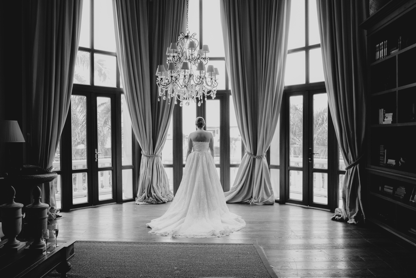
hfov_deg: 63.6
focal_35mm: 29
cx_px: 208
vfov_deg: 45.0
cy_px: 139
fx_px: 335
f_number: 4.5
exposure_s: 1/250
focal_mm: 29
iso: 2000
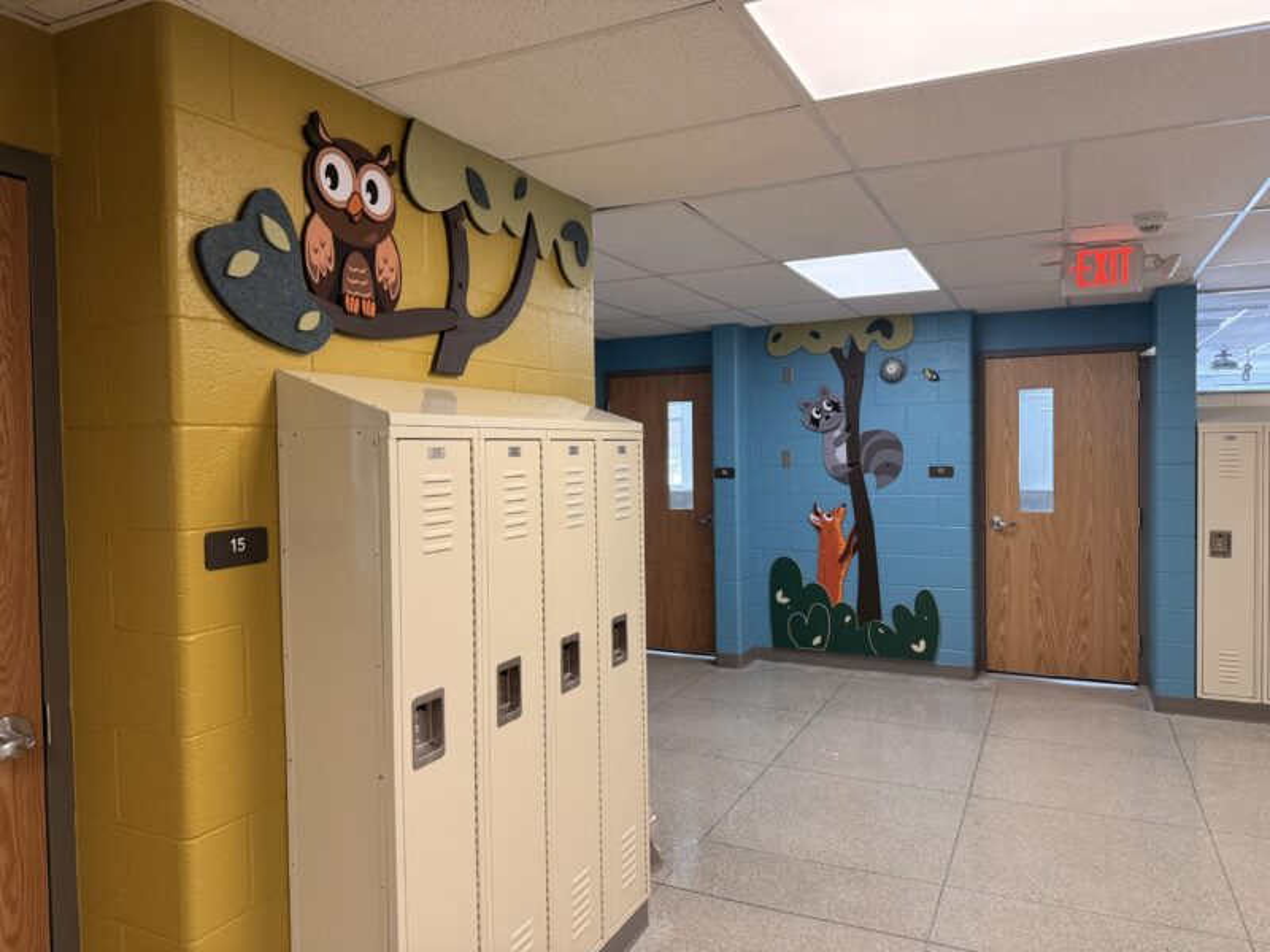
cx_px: 635
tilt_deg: -1.0
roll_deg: +1.1
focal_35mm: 24
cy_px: 476
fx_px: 881
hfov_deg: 71.6
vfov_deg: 56.8
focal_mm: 6.76
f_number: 1.78
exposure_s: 1/130
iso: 200
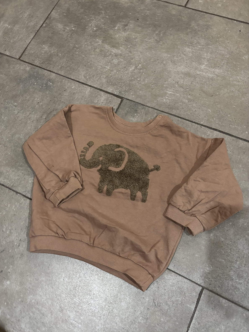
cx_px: 120
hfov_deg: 51.3
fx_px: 259
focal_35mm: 27
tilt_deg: -70.6
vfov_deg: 65.3
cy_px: 170
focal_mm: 5.96
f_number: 1.6
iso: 500
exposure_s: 1/42
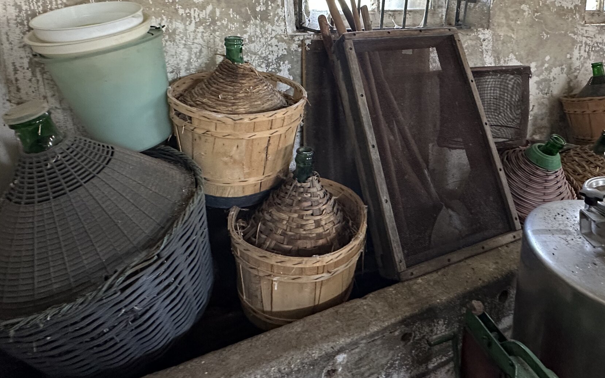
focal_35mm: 23
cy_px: 75
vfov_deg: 49.8
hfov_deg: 76.6
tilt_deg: -9.4
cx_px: 351
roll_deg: +0.1
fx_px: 379
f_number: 2.2
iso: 400
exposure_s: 1/50
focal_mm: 2.22
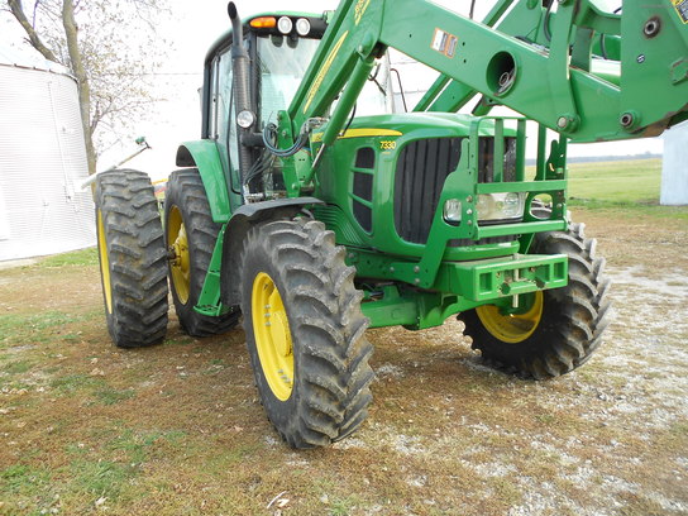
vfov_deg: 53.1
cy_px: 258
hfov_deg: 67.3
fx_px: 517
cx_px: 344
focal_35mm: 26
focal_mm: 4.6
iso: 80
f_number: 3.2
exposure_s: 1/80
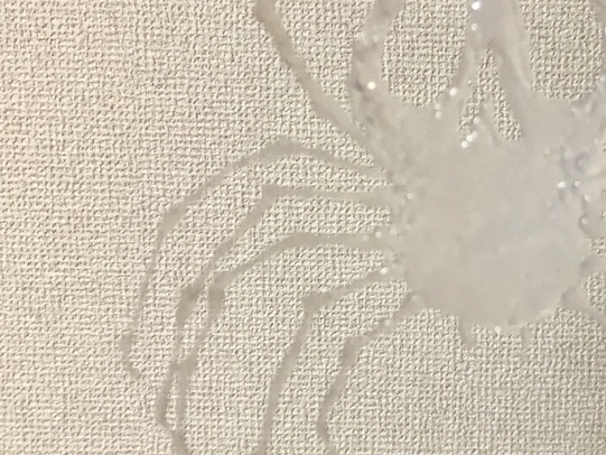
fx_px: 928
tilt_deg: -8.7
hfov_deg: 35.3
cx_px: 456
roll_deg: -1.4
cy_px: 189
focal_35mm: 53
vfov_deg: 27.5
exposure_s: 1/60
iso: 400
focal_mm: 3.99
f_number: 1.8
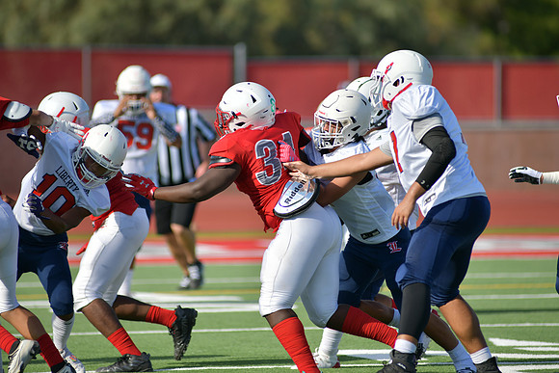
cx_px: 280
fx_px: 4659
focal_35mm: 300
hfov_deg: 6.9
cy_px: 186
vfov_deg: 4.6
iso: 110
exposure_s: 1/2000
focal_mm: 300
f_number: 3.5
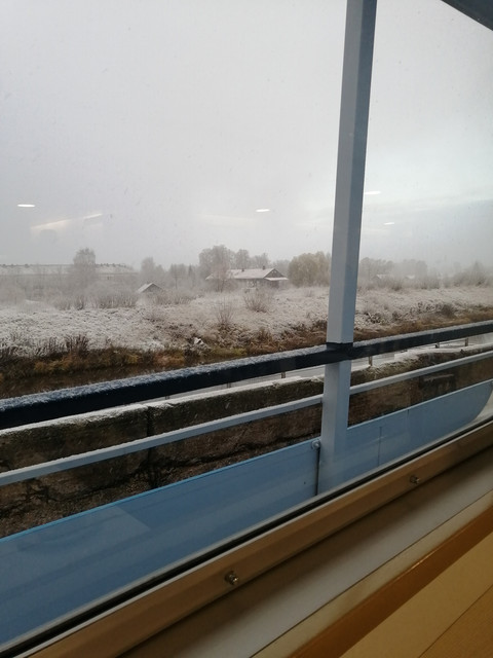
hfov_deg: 53.1
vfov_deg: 67.3
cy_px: 329
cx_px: 246
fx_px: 494
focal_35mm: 26
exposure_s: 1/100
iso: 80
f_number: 1.8
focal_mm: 3.62
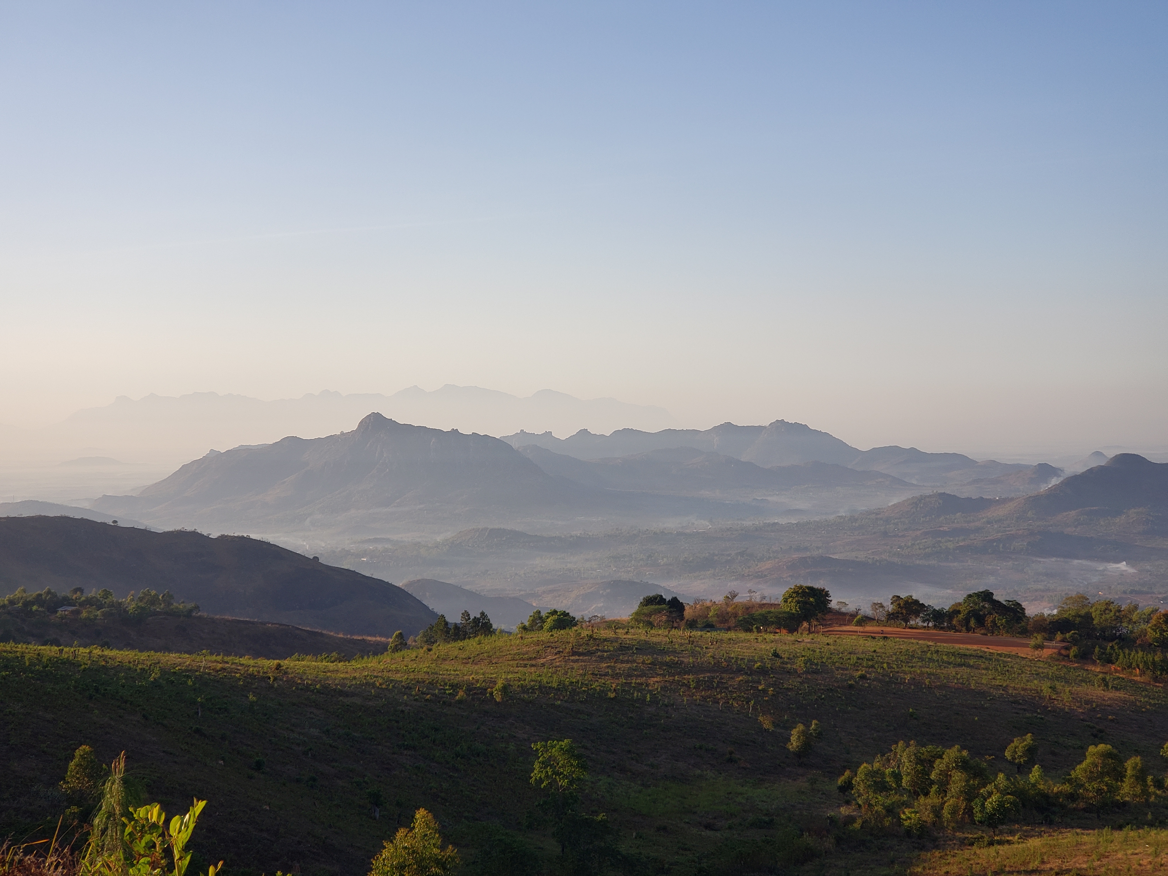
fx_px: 1755
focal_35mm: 52
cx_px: 584
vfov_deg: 28.0
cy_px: 438
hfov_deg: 36.8
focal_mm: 6
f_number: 2.4
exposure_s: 1/435
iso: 32
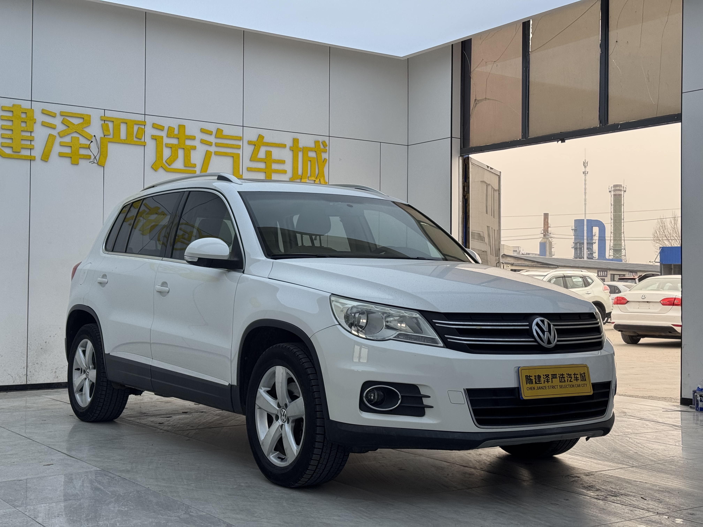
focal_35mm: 48
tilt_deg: +3.5
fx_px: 975
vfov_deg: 30.3
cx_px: 352
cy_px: 264
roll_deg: +0.7
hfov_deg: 39.7
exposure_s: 1/1059
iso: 64
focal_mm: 6.76
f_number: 1.78
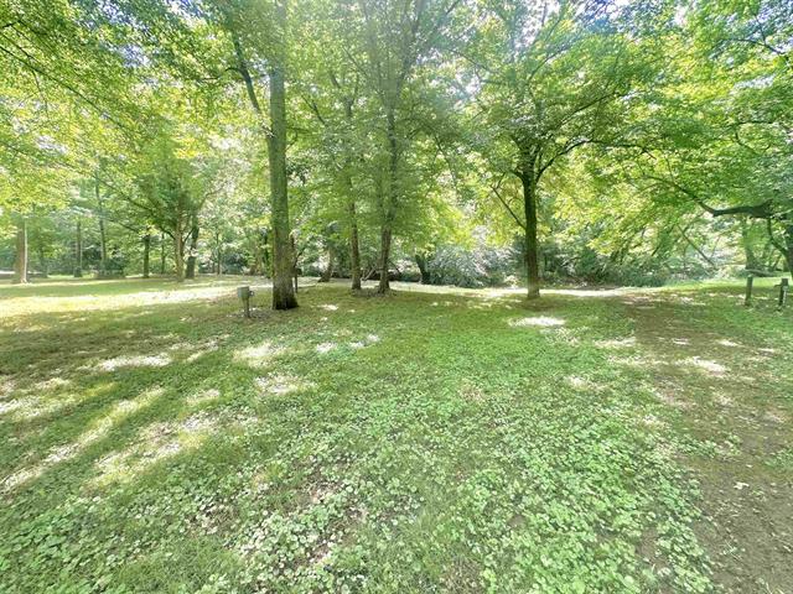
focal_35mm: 14
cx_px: 396
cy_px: 297
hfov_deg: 102.1
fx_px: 321
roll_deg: +0.4
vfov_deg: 85.7
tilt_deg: -5.2
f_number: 2.2
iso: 80
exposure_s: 1/99
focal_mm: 2.22
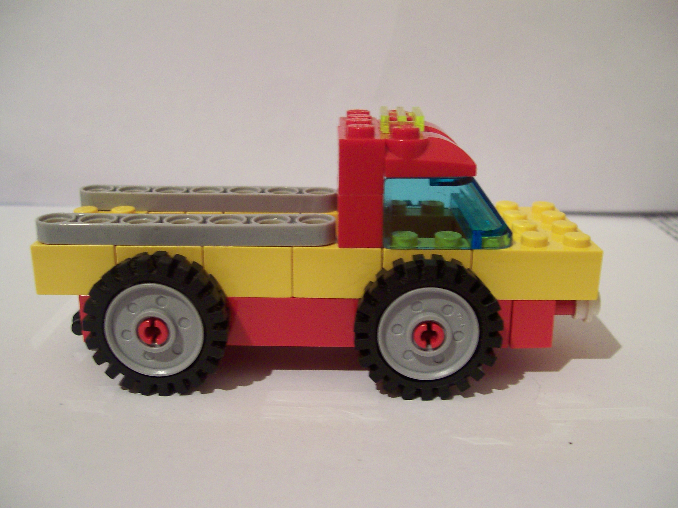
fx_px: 705
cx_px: 339
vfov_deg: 39.7
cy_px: 254
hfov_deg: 51.4
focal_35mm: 36
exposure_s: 1/8.62
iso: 160
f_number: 2.7
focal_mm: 6
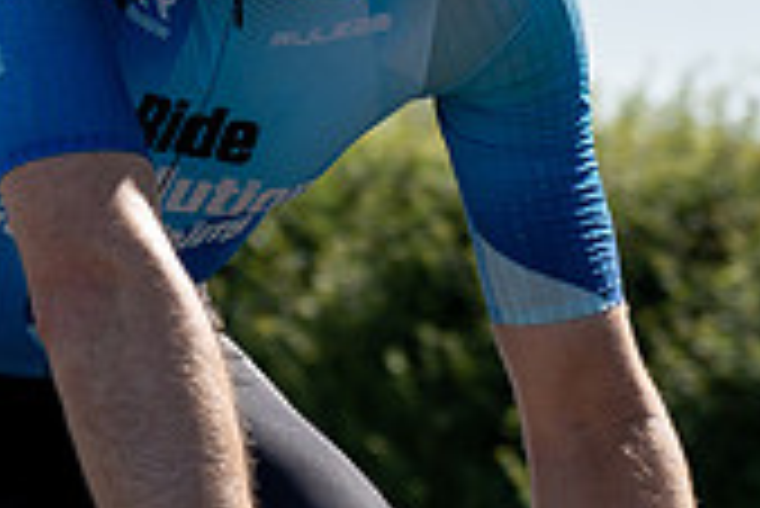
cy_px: -412
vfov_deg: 4.0
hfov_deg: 6.1
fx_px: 7163
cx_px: 605
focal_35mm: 339
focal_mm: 70
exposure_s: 1/1250
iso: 100
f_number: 4.5
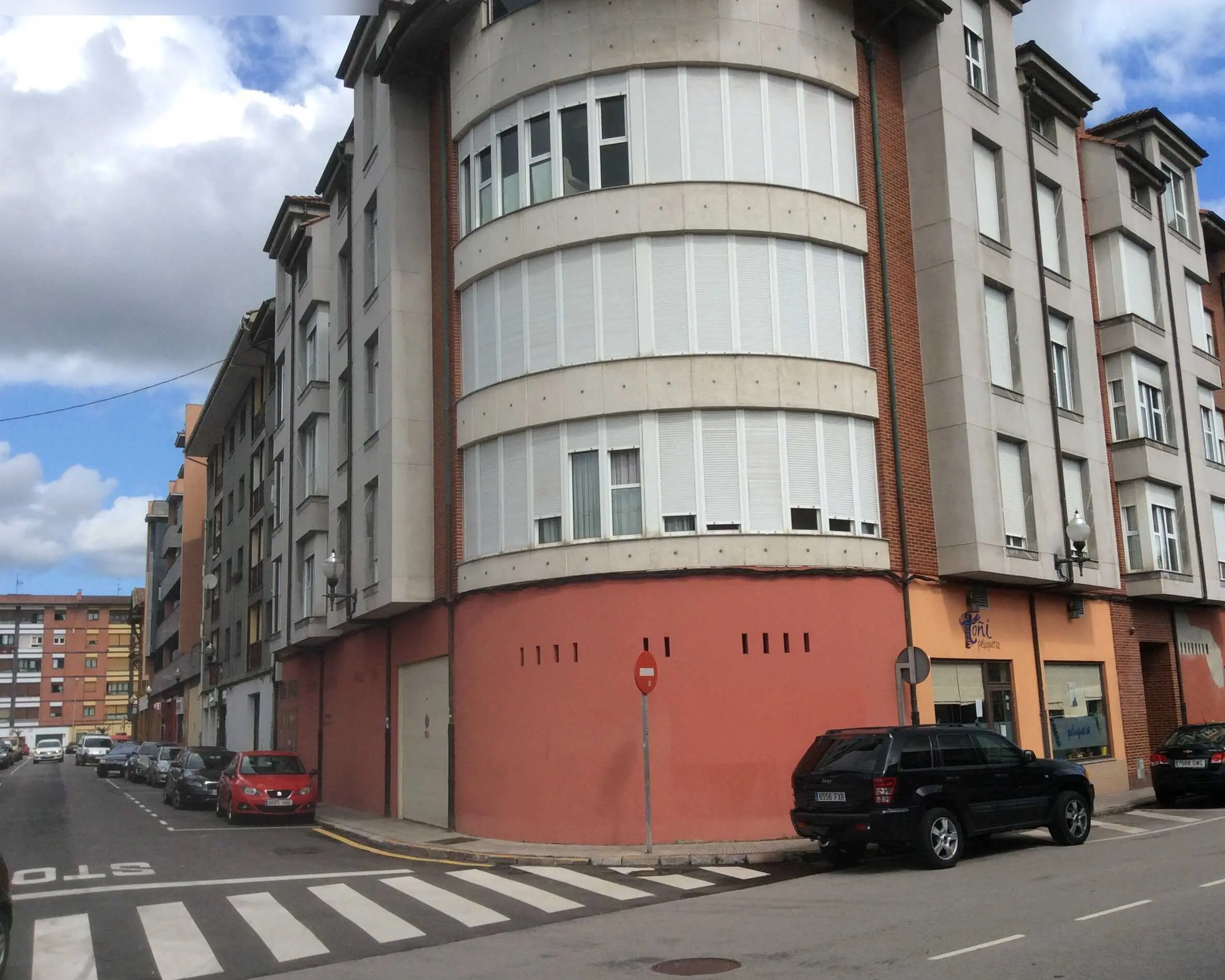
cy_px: 495
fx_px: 1233
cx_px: 665
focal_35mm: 34
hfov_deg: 52.8
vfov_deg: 43.4
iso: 32
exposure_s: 1/1362
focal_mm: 3.3
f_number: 2.4
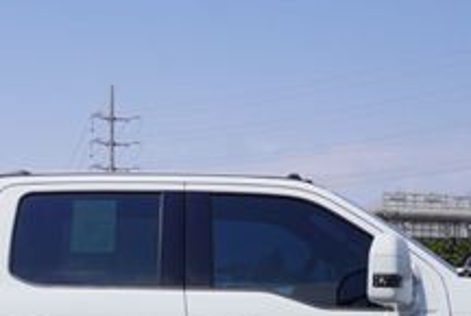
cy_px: 412
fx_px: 931
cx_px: 105
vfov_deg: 18.0
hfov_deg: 27.9
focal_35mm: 71
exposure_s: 1/200
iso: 100
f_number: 10
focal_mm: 16
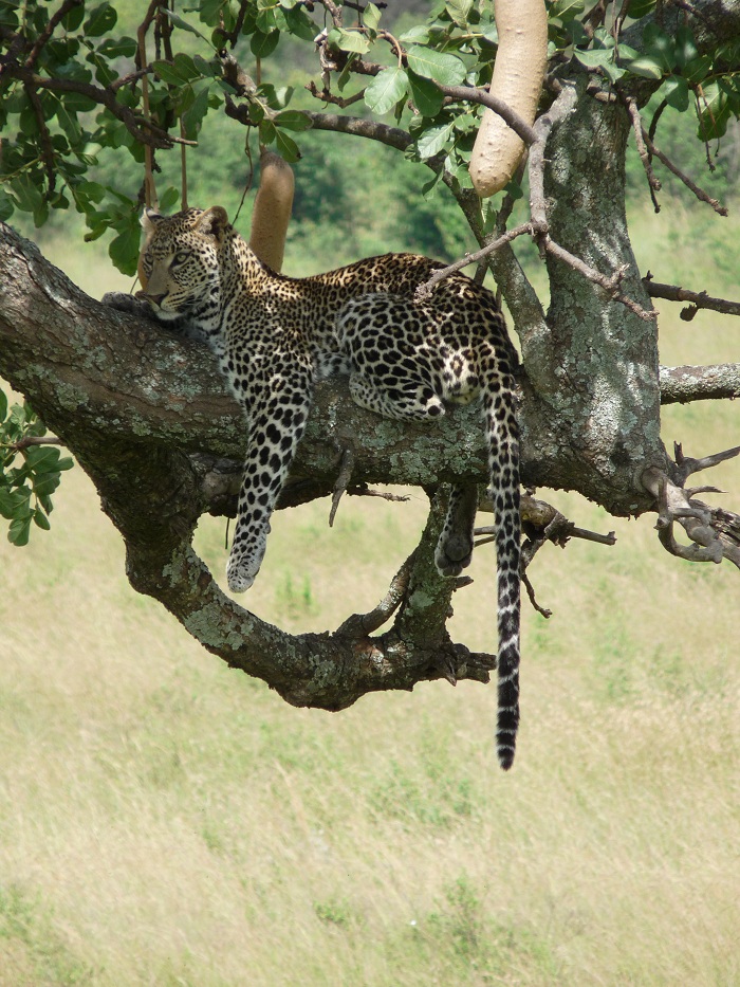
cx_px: 370
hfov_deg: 3.1
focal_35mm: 486
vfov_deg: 4.1
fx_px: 13849
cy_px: 494
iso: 100
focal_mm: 86.4
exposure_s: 1/250
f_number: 5
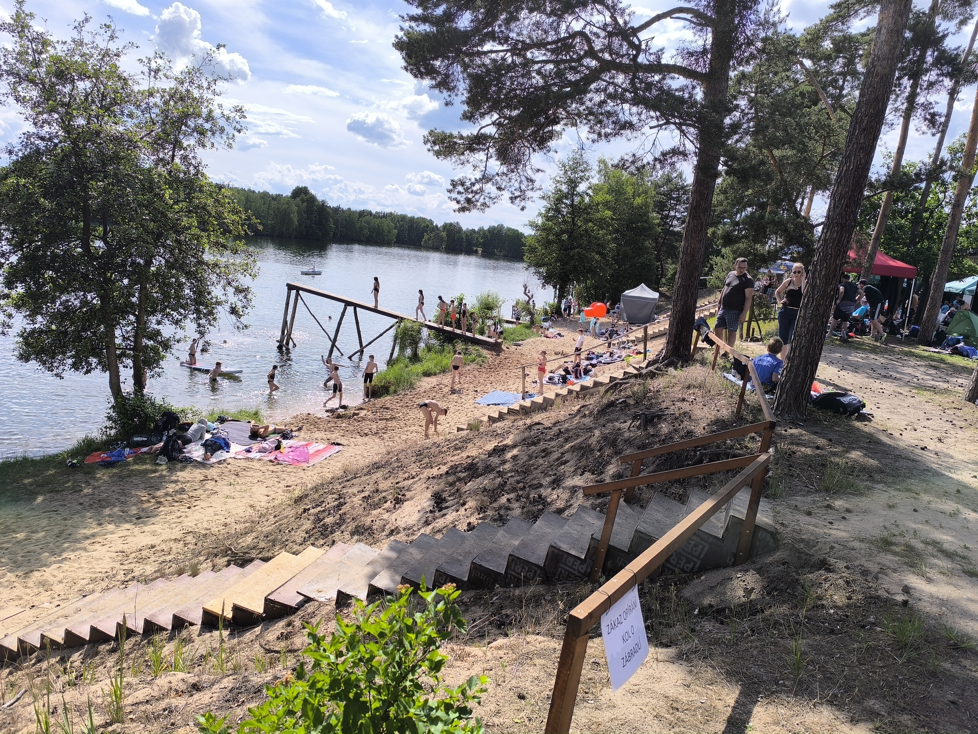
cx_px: 489
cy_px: 367
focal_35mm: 23
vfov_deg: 58.9
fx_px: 650
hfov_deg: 73.9
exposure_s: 1/1276
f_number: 1.65
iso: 50
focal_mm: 6.14
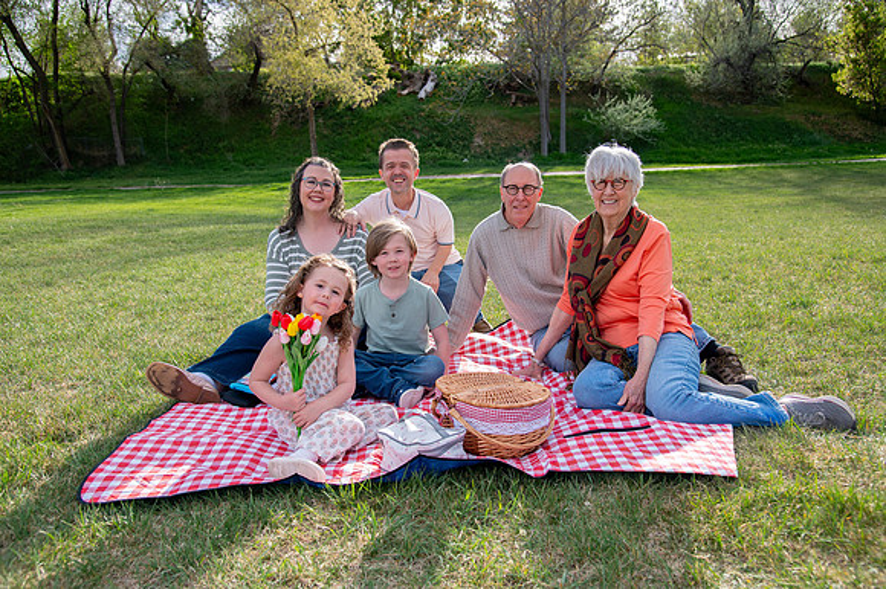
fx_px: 796
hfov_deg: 58.2
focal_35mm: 32
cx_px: 438
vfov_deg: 40.7
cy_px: 291
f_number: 5
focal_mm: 32
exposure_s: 1/640
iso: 200
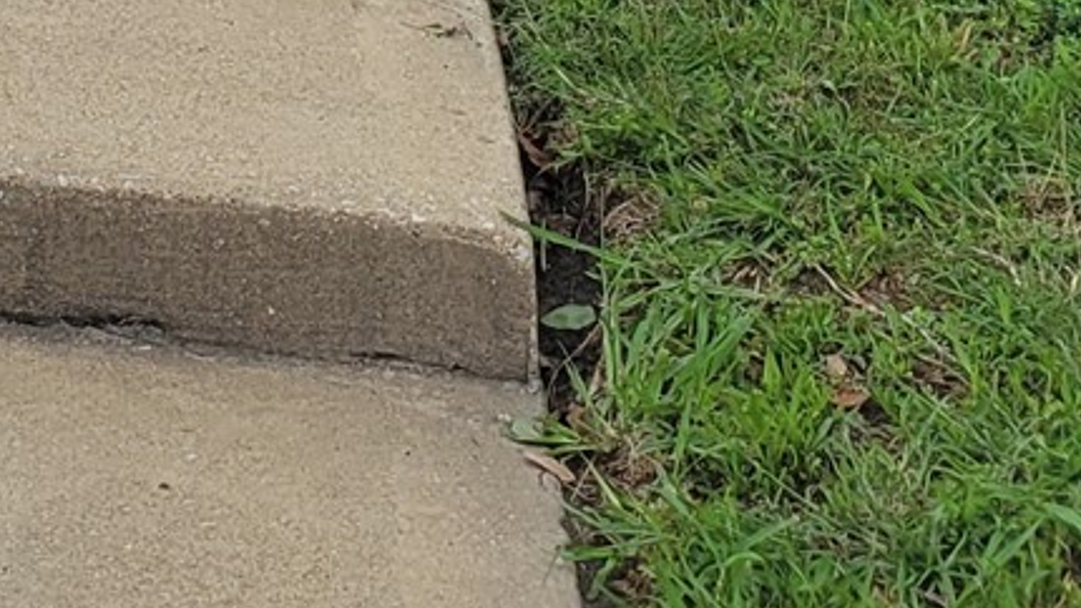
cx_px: -43
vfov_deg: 7.7
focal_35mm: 135
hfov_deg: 15.6
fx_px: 3870
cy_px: -1306
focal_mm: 5.4
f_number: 1.8
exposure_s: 1/640
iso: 40
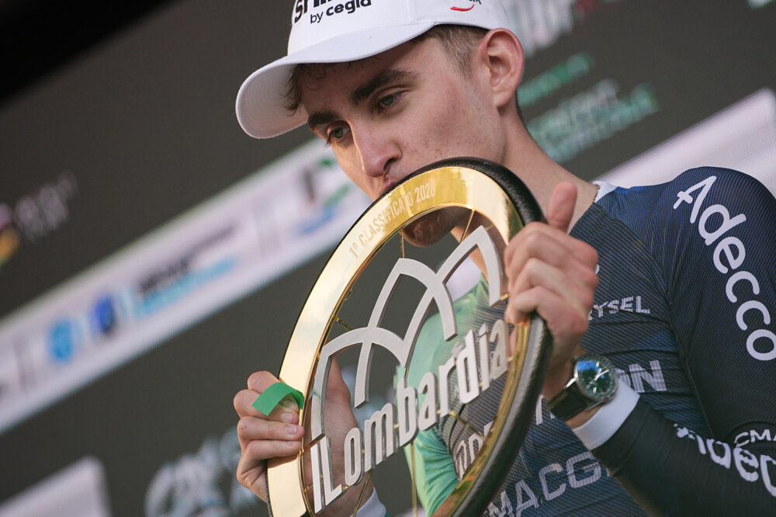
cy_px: 258
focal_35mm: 185
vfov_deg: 7.4
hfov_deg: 11.1
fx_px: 3986
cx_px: 388
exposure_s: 1/1600
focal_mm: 185
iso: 640
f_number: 2.8
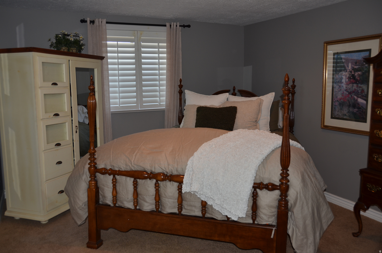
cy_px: 126
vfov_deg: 43.4
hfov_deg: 62.0
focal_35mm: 30
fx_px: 318
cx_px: 191
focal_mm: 20
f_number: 3.5
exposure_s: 1/60
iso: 200
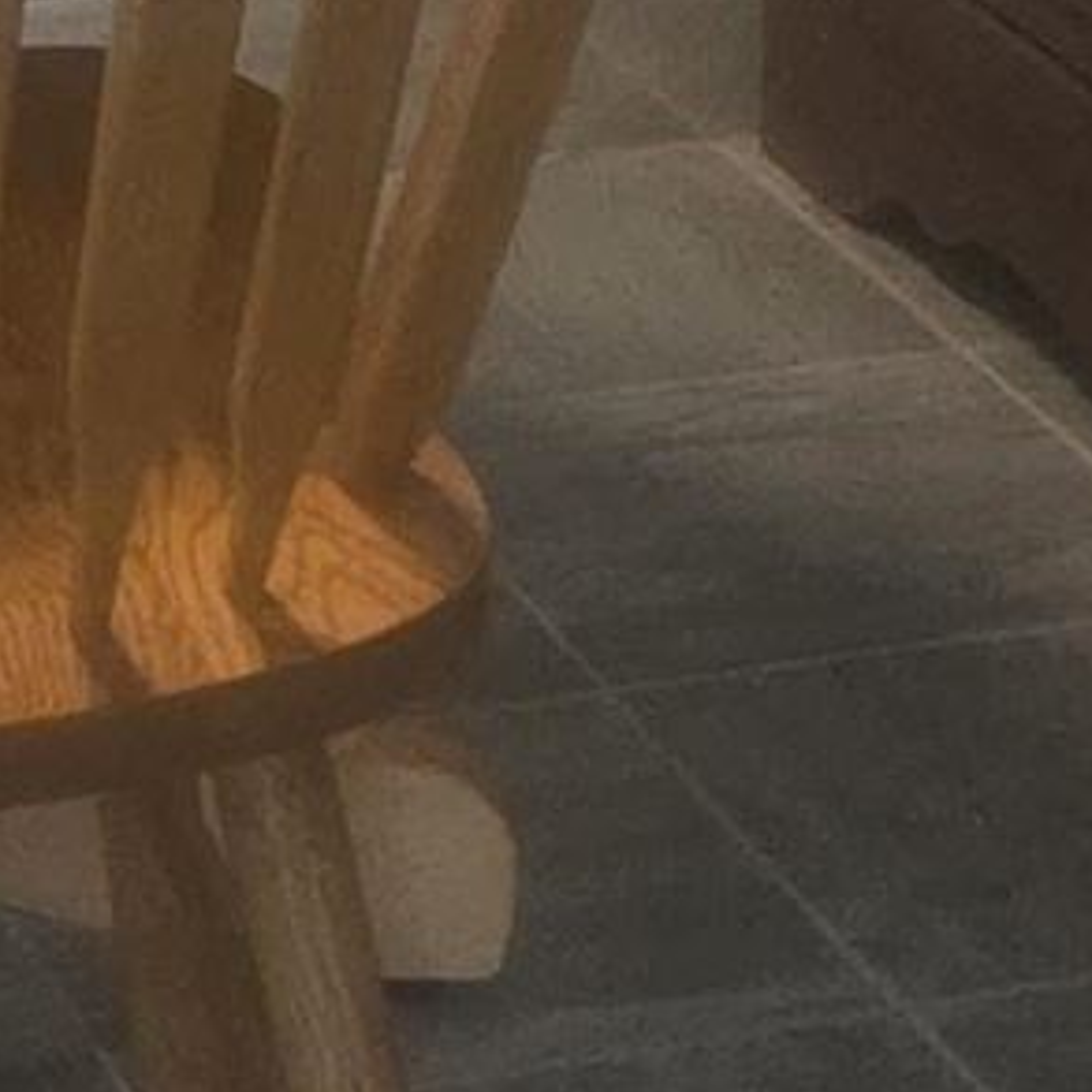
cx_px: 231
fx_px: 7602
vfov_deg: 7.9
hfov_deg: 8.2
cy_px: -1099
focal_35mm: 213
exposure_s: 1/120
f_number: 1.8
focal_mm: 5.4
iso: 200
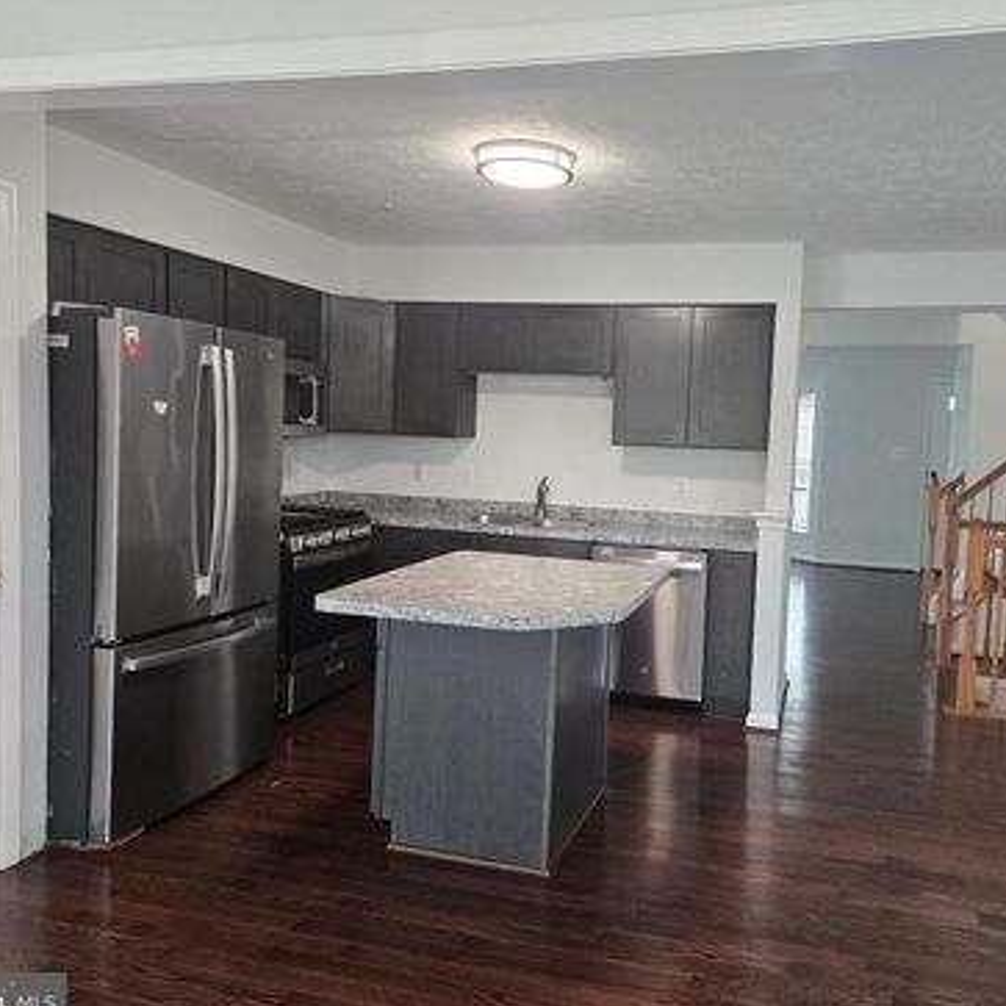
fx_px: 921
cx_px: 590
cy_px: 509
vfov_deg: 57.3
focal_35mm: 28
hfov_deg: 57.0
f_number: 1.8
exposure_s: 1/120
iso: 320
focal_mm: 5.4
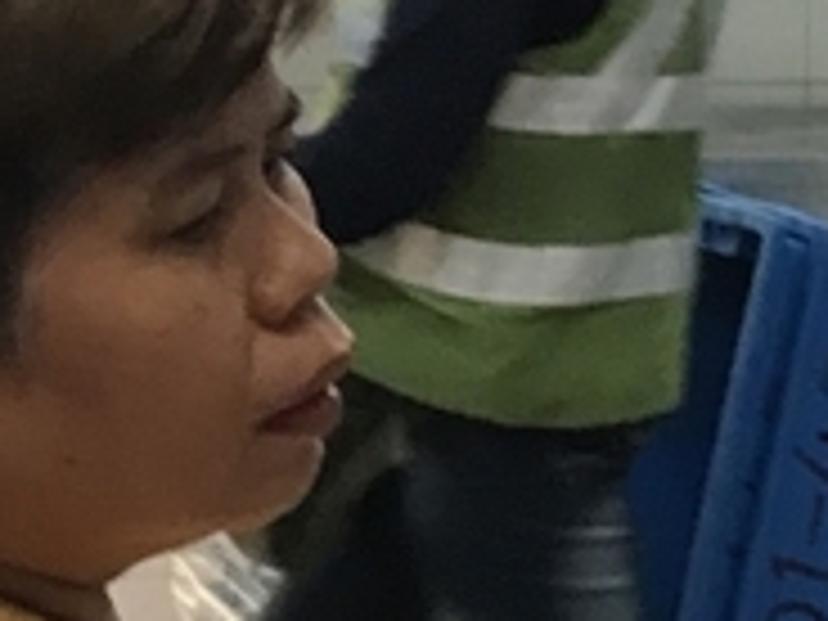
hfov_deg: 9.4
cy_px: 279
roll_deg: -2.7
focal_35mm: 183
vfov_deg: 8.1
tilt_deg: -9.9
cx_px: 2084
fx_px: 4377
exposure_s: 1/33
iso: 40
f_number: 1.8
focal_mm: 3.99
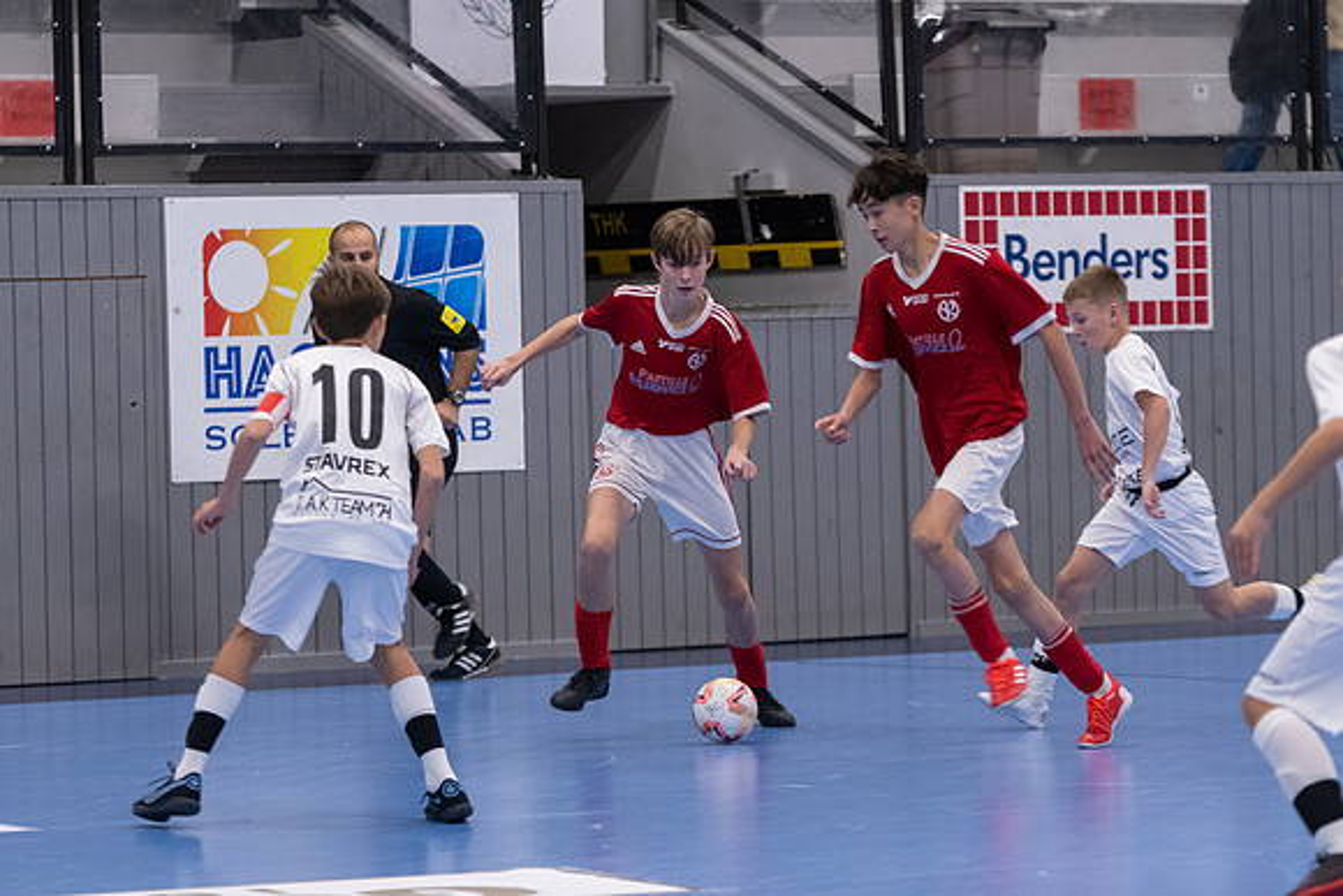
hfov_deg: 10.5
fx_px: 7276
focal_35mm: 195
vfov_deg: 7.0
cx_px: 672
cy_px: 448
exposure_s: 1/400
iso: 3600
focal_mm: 130
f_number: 3.2
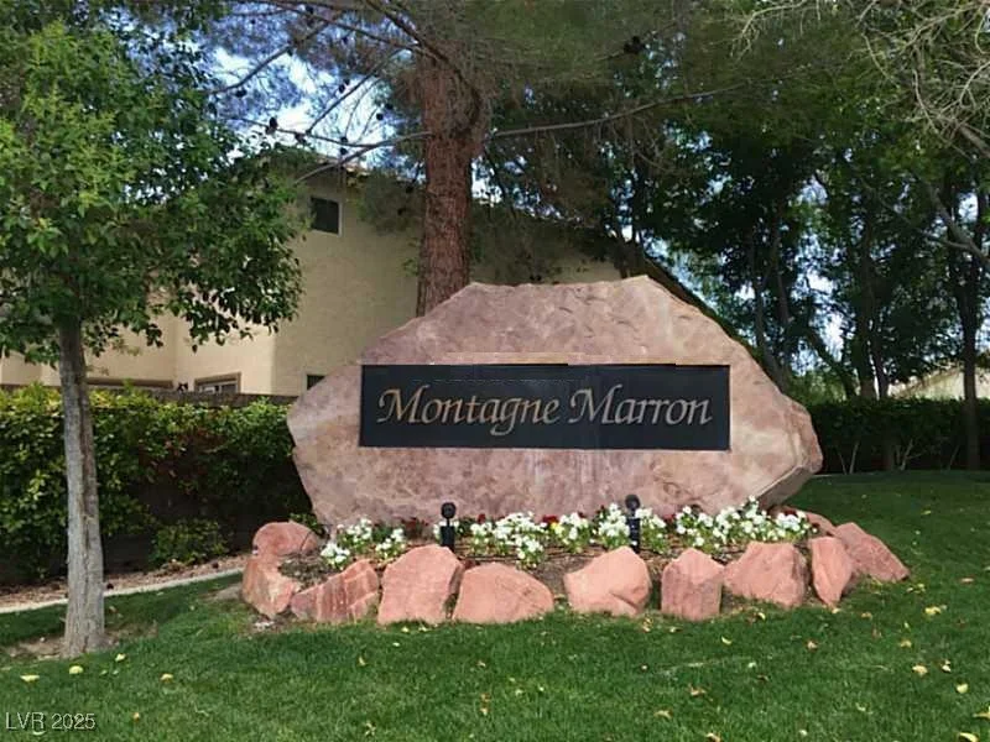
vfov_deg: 48.2
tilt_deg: +4.4
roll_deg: -0.4
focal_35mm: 29
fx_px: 829
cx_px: 495
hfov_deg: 61.7
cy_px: 371
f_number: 2.2
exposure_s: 1/278
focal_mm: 4.15
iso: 32
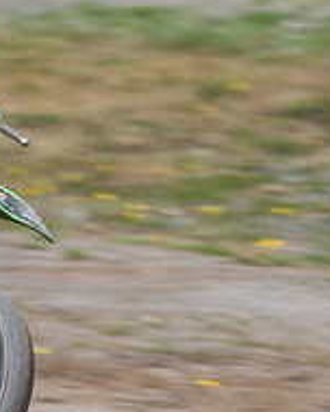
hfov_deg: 1.1
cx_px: -54
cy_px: 190
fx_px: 16640
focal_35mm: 1363
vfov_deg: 1.4
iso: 160
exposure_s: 1/320
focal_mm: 390
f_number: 8
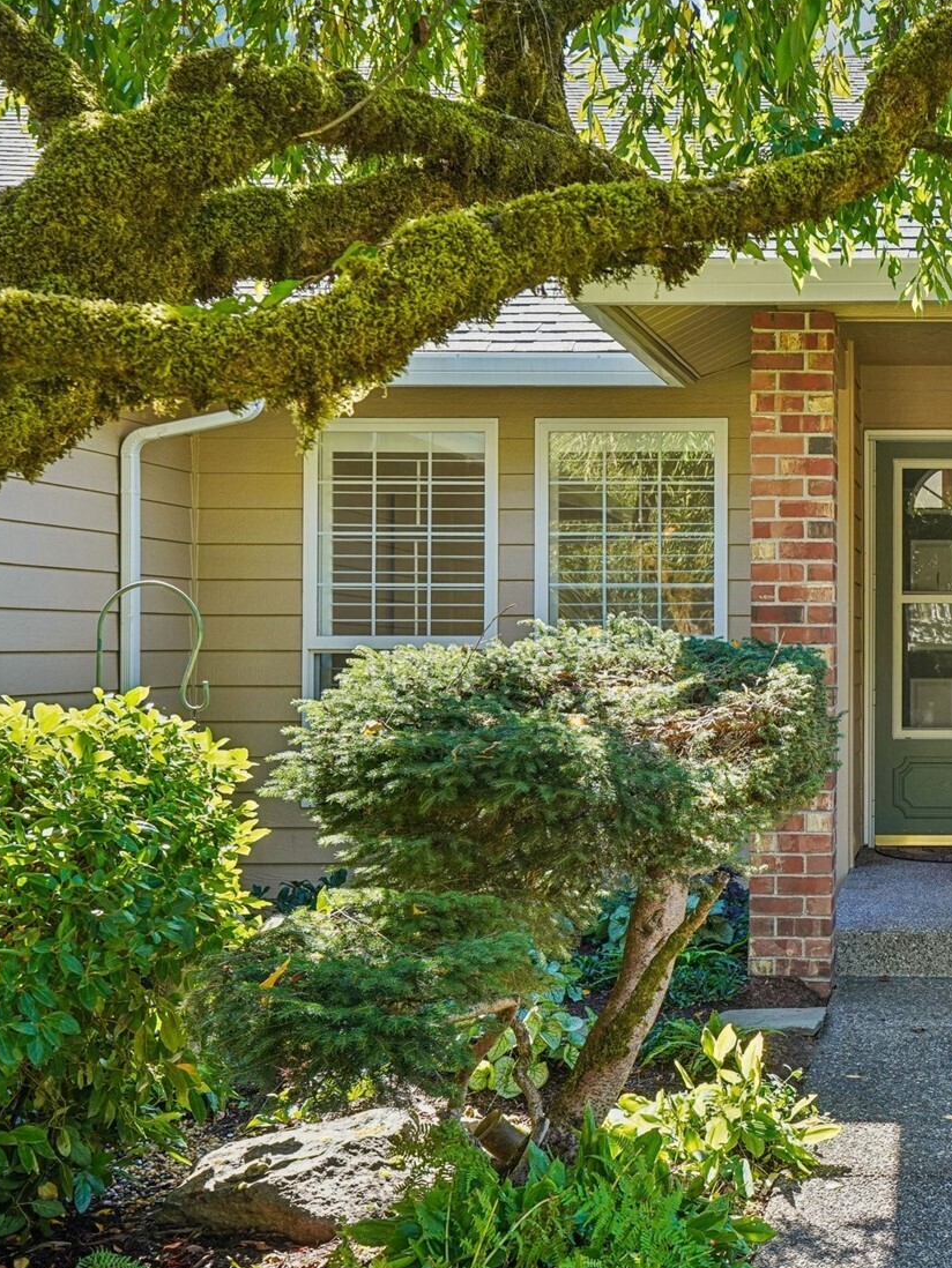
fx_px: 1906
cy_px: 645
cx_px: 950
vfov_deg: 36.8
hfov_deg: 26.6
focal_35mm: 52
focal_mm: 35
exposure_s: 1/60
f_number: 8
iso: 400
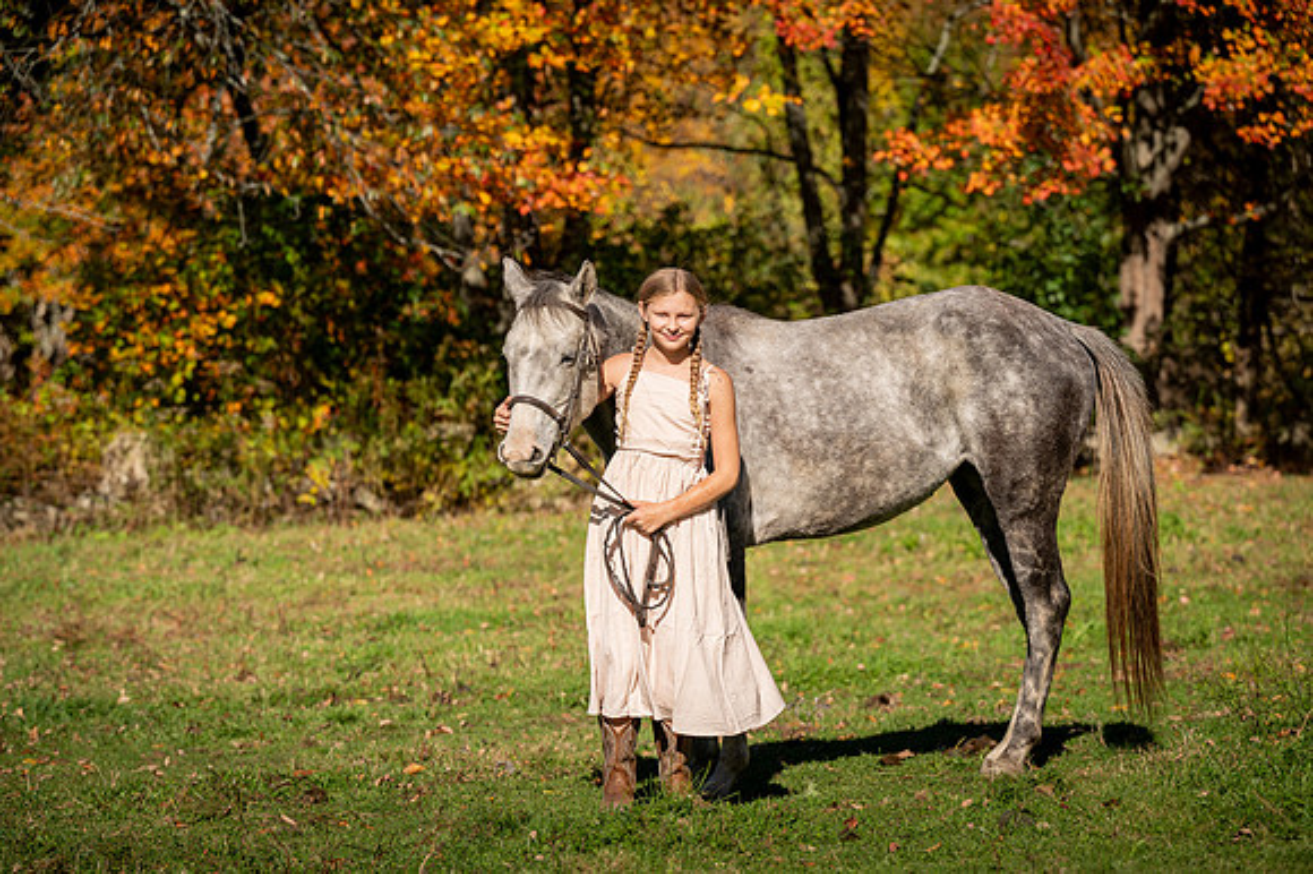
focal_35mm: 103
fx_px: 3754
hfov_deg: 19.8
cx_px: 656
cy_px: 437
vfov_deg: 13.3
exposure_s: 1/2500
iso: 100
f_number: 4
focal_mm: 103
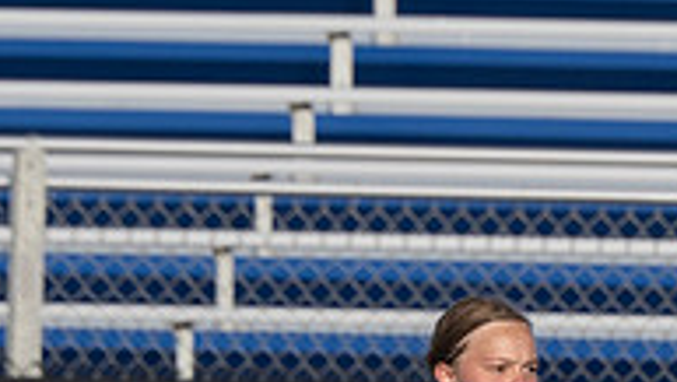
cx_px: 576
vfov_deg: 0.8
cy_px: 521
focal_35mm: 1563
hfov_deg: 1.4
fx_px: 28085
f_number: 4.5
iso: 160
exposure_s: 1/1600
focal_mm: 200
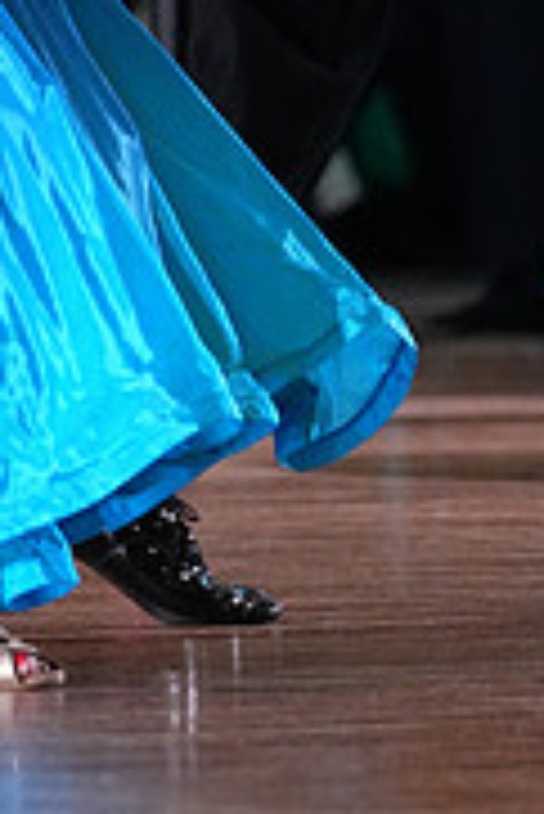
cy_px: -256
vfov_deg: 3.2
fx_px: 14478
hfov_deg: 2.2
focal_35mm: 640
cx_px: -43
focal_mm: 200
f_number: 5
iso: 6400
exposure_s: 1/400
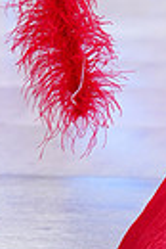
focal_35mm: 313
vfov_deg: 6.5
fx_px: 2159
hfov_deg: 4.4
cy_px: -107
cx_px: 280
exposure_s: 1/640
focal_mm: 70
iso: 400
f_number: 2
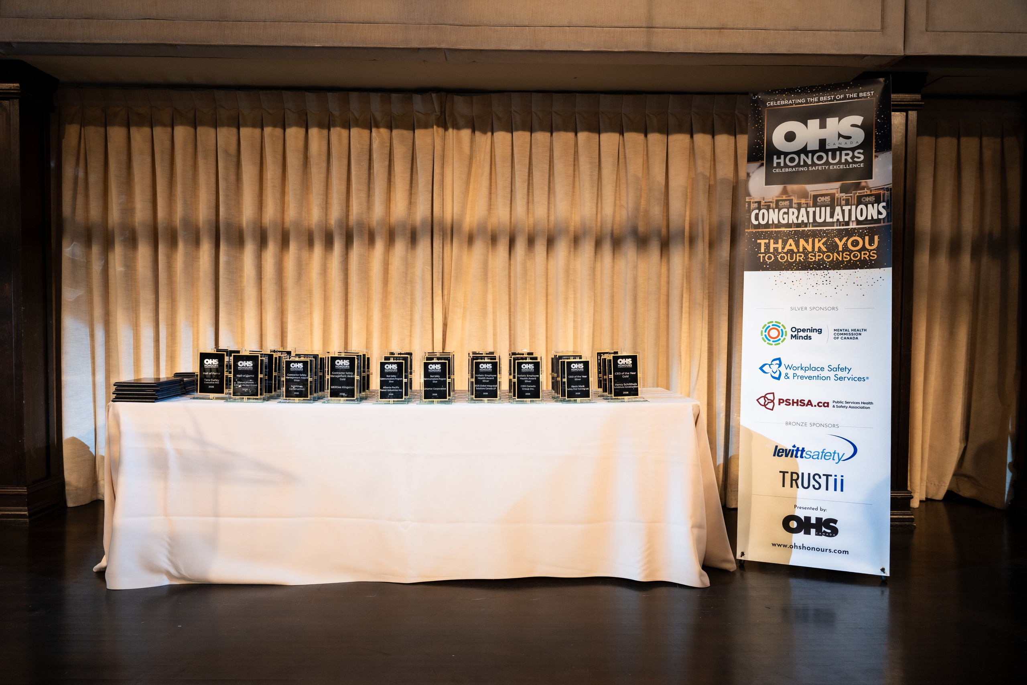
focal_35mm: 27
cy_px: 342
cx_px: 514
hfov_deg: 67.0
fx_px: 776
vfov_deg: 47.6
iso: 500
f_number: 2.8
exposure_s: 1/200
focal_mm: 27.2
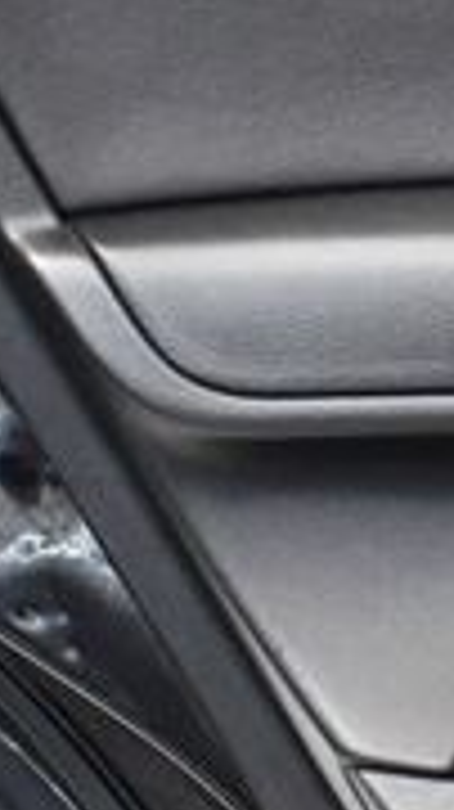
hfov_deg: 8.5
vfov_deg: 16.0
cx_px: 971
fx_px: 2873
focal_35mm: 134
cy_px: 441
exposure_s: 1/60
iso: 4500
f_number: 3.5
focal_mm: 18
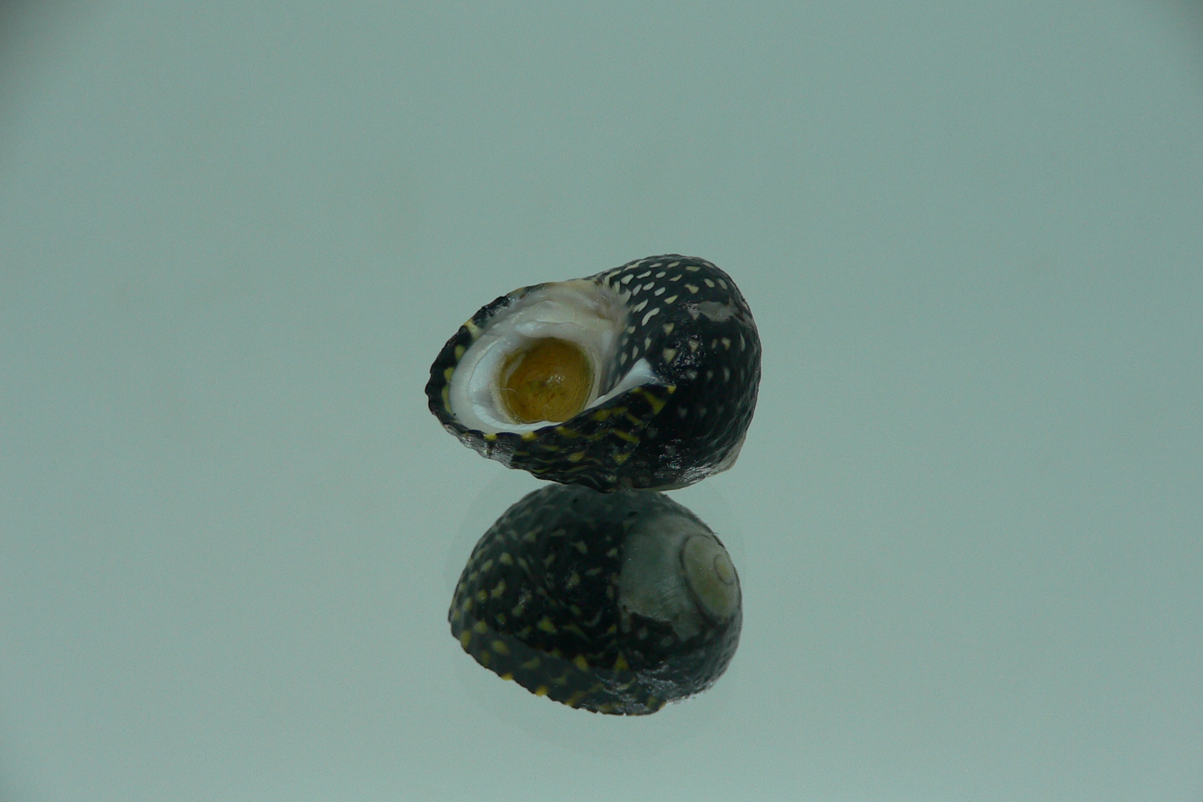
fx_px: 1236
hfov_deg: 51.9
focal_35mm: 37
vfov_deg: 35.9
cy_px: 448
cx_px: 608
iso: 80
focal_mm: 4.6
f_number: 2.8
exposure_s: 1/60
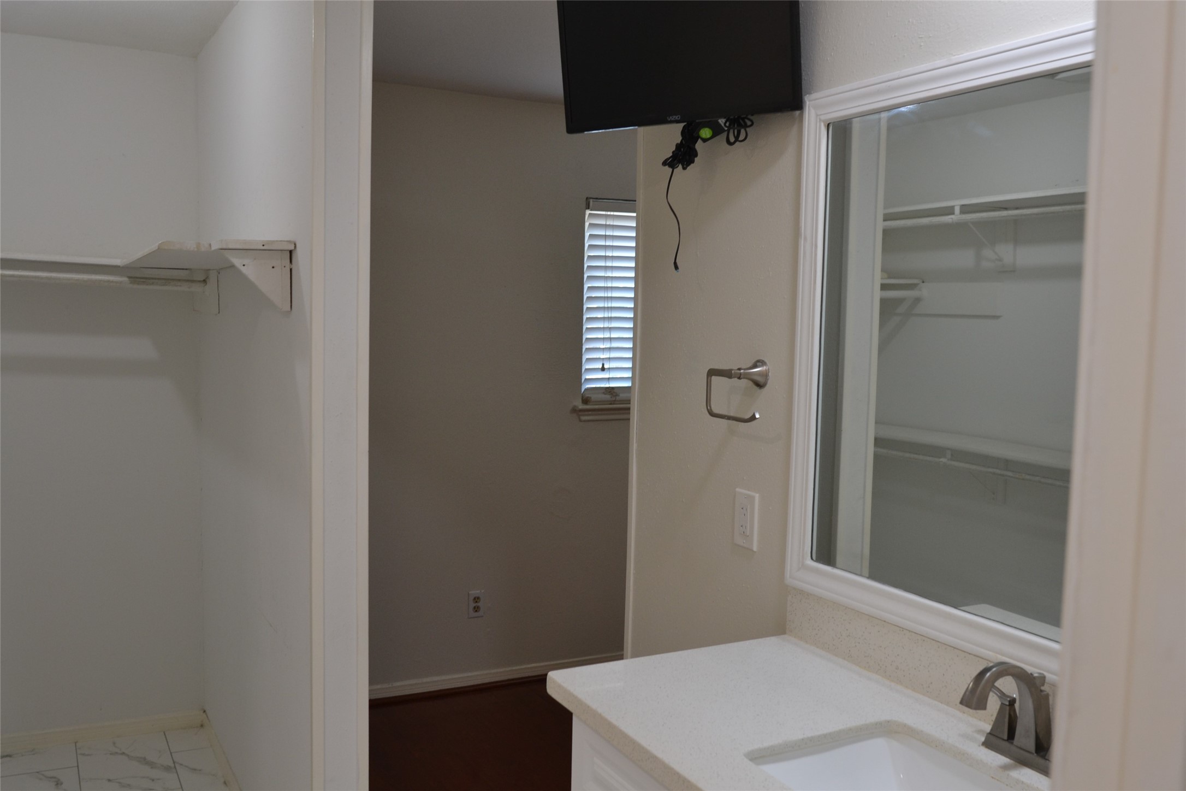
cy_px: 396
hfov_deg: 61.9
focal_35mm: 30
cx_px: 593
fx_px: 988
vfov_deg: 43.6
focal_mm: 20
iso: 400
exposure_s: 1/60
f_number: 4
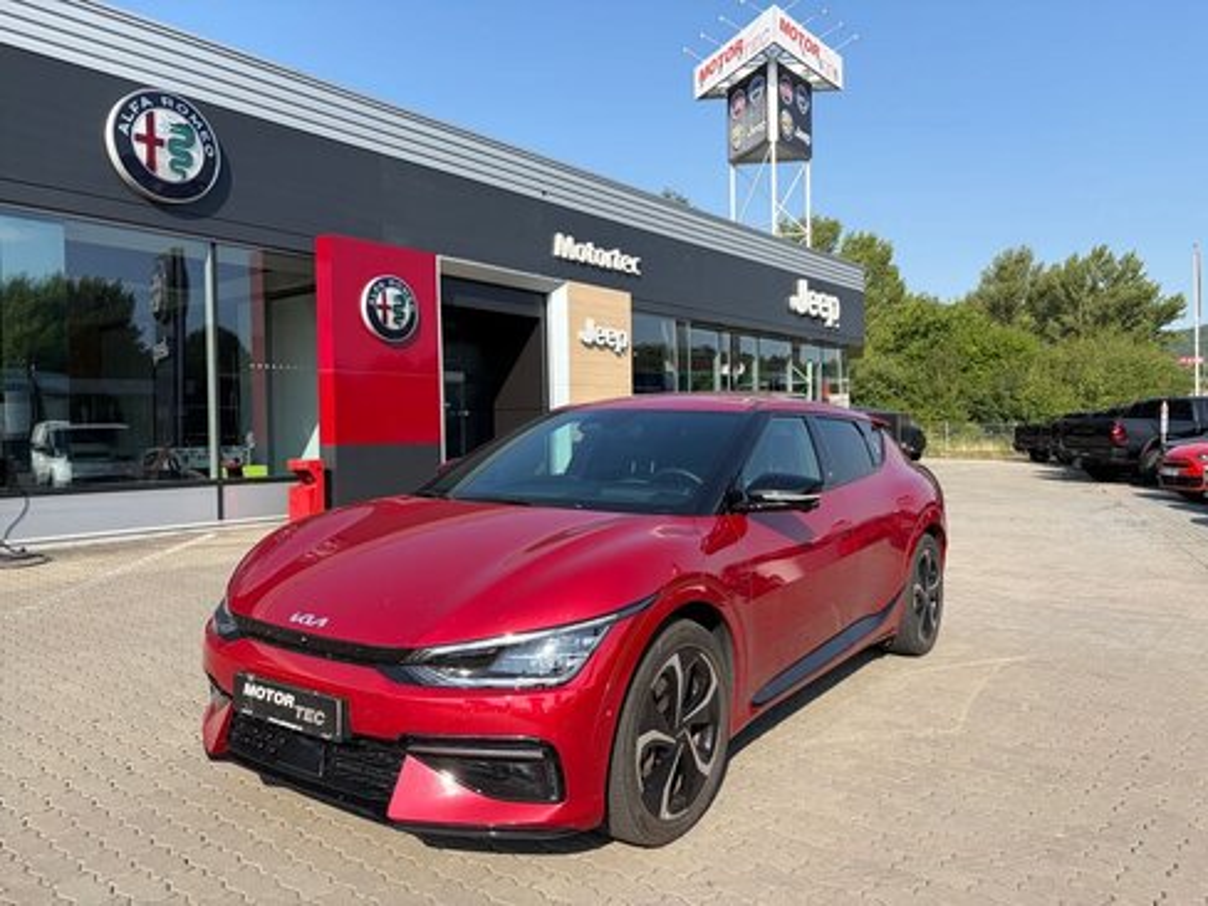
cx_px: 604
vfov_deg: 53.1
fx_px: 907
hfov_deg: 67.3
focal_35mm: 26
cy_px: 453
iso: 50
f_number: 1.6
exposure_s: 1/2451
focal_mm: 5.96
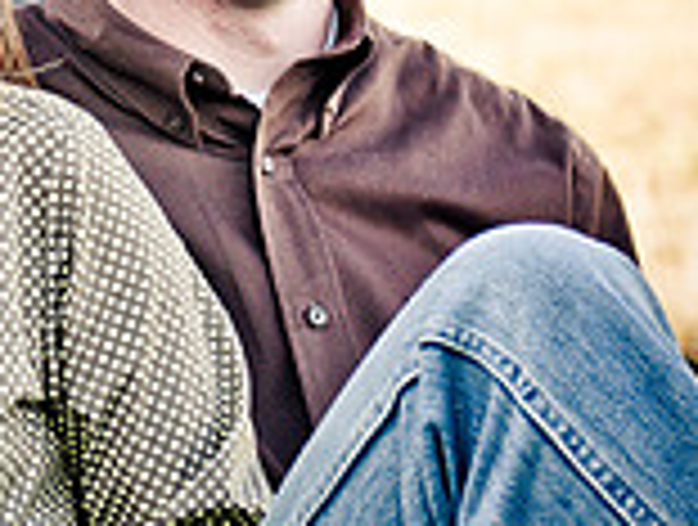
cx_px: -108
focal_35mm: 258
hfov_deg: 7.6
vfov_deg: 5.8
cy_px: 16
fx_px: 5214
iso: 160
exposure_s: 1/250
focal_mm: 48
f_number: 2.8
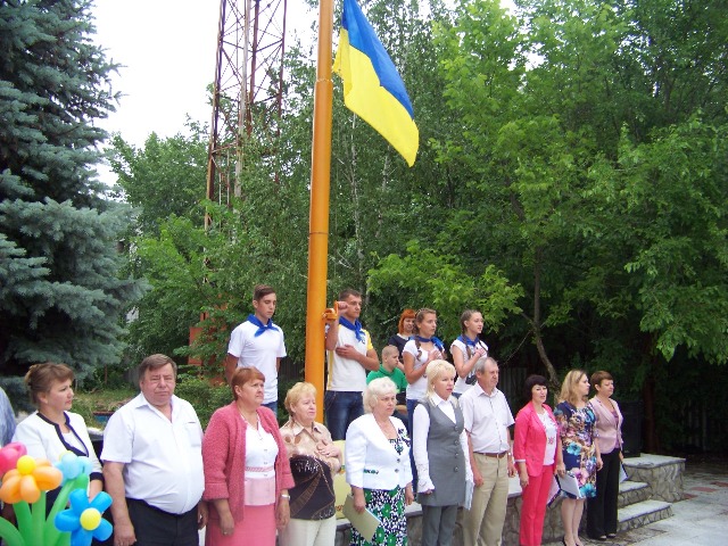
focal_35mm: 36
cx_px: 364
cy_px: 273
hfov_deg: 51.4
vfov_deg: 39.7
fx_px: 757
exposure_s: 1/60
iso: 71
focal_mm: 5.85
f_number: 2.8
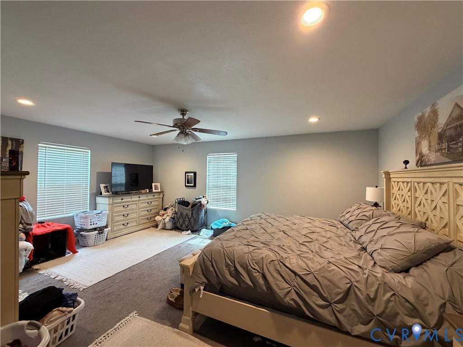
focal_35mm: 14
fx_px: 187
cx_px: 232
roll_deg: -0.6
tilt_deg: +2.0
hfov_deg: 102.1
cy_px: 174
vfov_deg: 85.7
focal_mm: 2.22
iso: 400
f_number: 2.2
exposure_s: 1/60
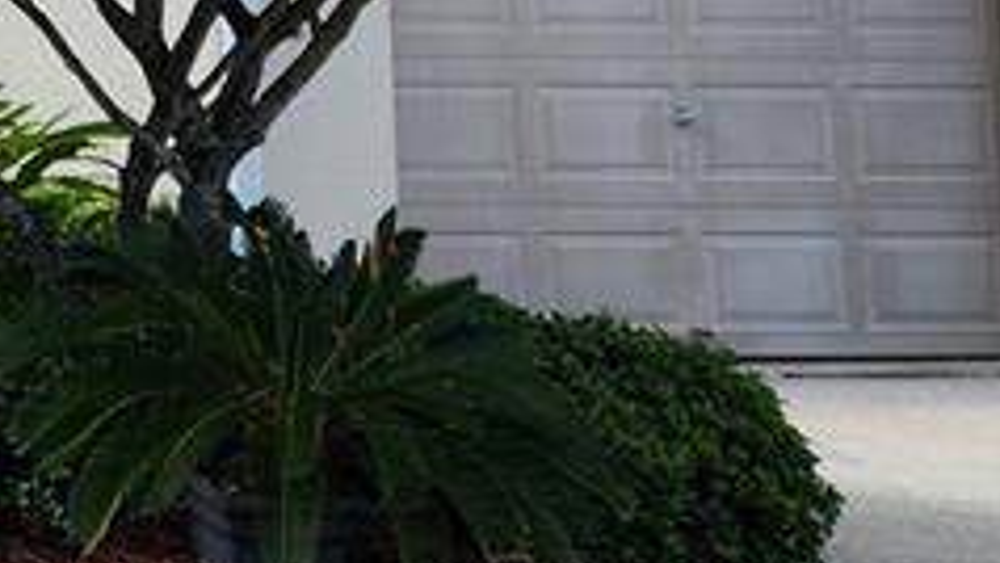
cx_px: -676
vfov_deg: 10.7
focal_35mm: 108
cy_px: -349
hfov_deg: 17.1
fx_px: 2864
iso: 12
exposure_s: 1/631
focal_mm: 6.4
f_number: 1.8
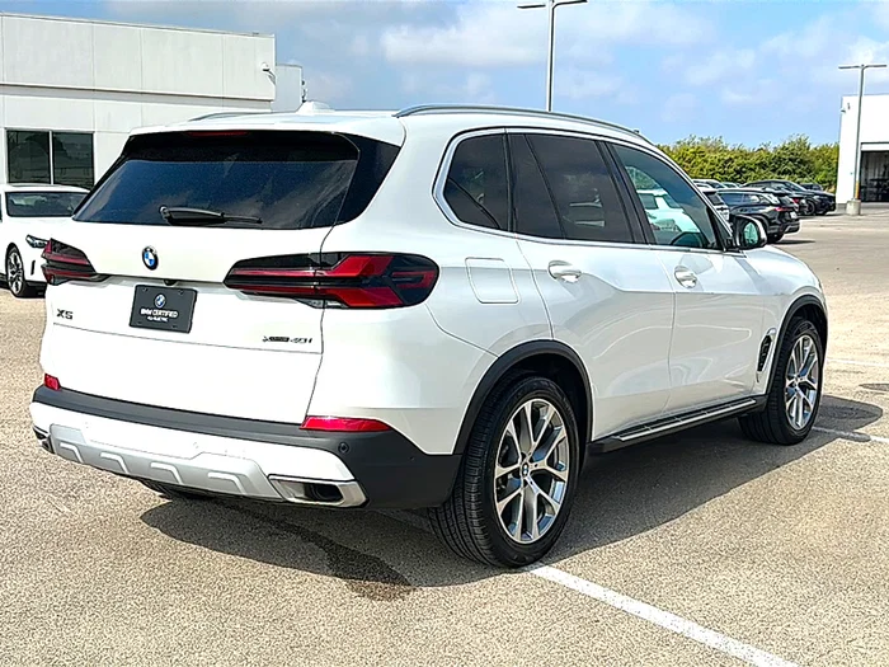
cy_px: 334
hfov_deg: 49.0
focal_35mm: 38
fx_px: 976
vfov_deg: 37.7
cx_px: 444
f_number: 1.78
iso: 80
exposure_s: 1/6667
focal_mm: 6.86
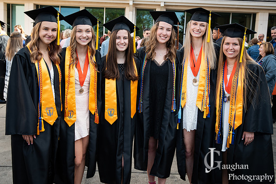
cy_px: 82
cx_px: 124
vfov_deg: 31.9
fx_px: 322
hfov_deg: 46.3
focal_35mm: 42
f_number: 4.5
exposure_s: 1/200
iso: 160
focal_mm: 38
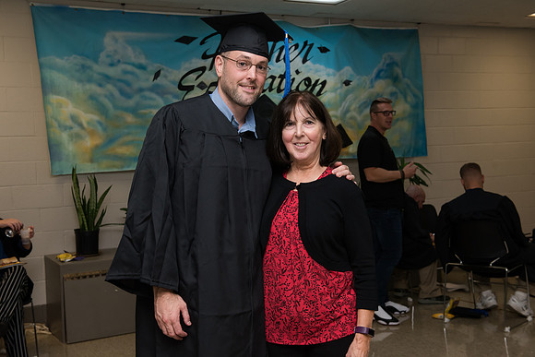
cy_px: 178
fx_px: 713
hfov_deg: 41.1
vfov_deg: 28.1
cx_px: 268
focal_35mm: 48
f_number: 7.1
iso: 1600
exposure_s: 1/160
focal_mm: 48
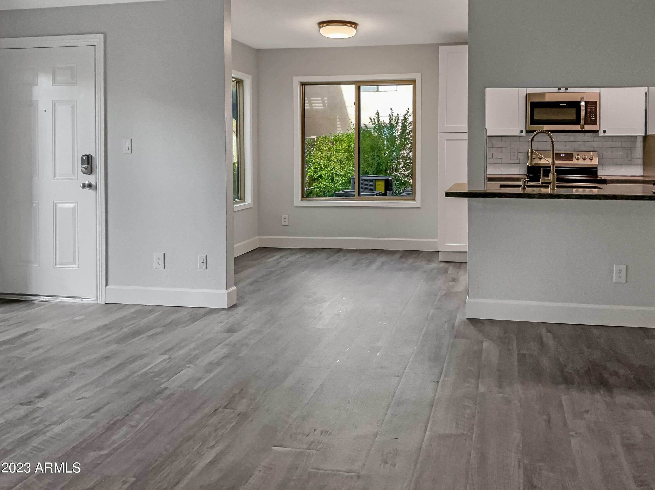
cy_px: 245
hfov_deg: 61.7
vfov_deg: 48.2
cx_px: 328
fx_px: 548
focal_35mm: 29
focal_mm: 3
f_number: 1.8
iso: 64
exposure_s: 1/120
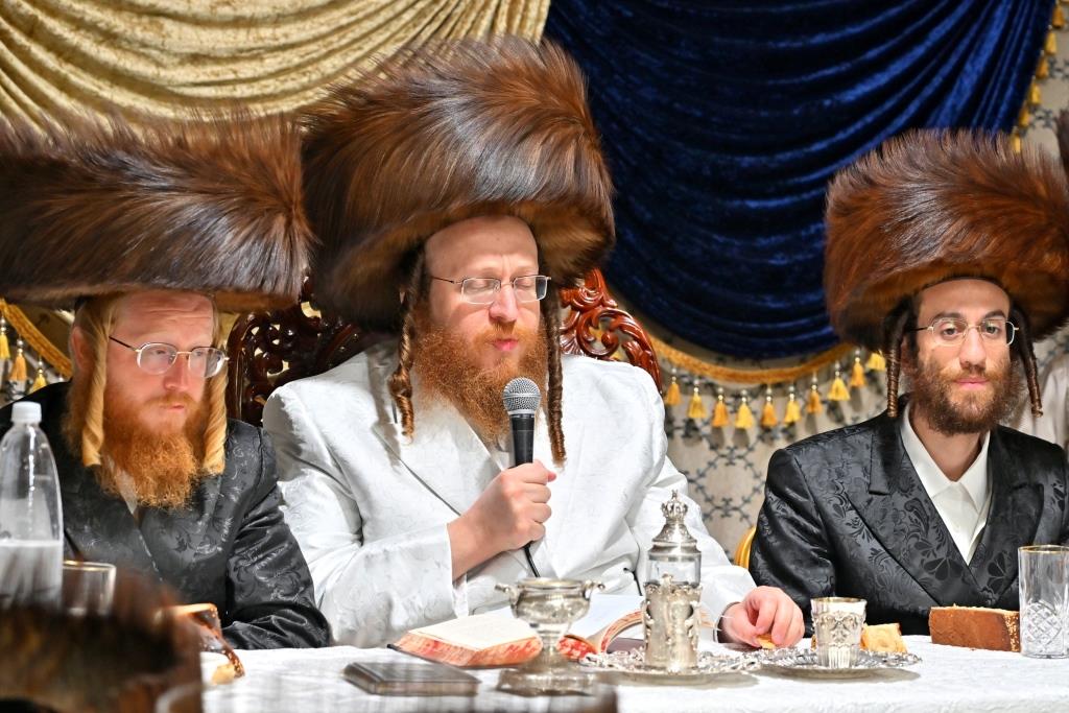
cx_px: 534
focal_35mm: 144
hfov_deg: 14.2
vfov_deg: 9.5
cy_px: 356
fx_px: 4276
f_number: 4
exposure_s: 1/200
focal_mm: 96
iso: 500
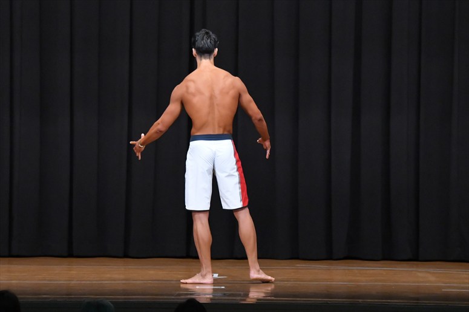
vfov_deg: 6.8
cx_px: 234
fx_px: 2630
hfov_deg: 10.2
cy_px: 156
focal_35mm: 202
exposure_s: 1/400
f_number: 5.6
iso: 8000
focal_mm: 135
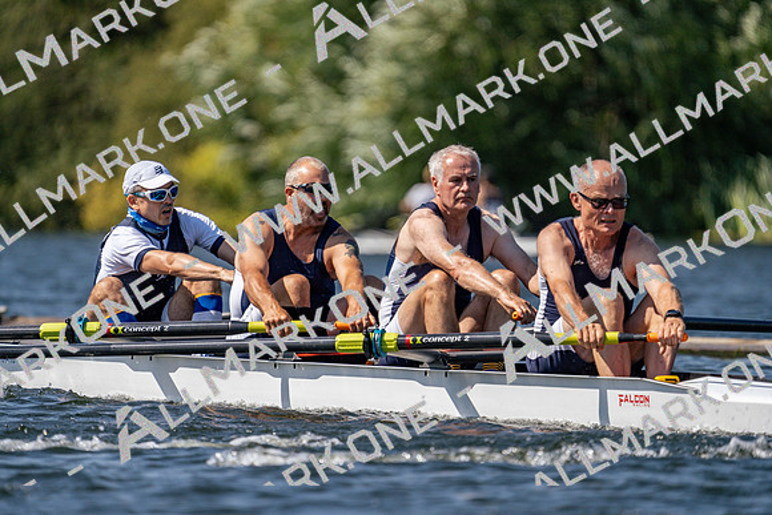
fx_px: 12869
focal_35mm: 600
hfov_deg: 3.4
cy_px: 258
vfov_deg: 2.3
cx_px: 386
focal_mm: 600
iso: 250
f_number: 6.3
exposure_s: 1/2000
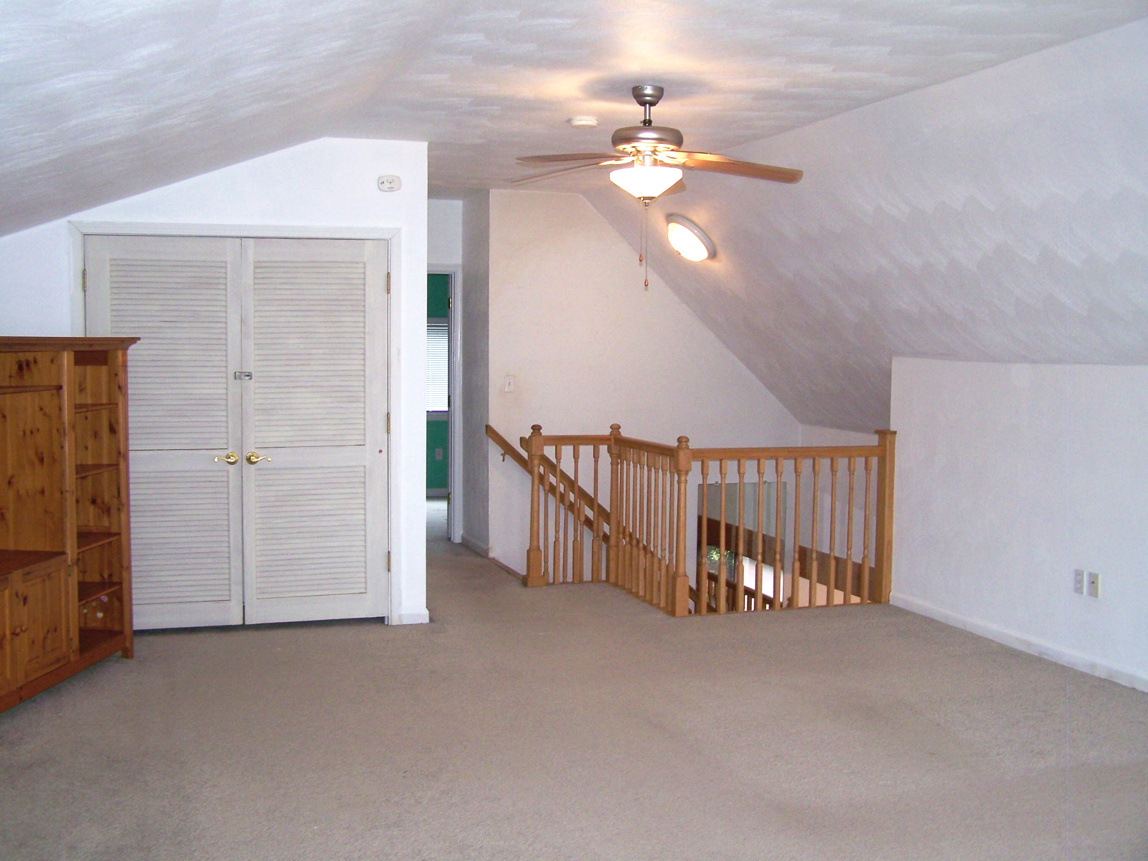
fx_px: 1260
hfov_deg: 49.0
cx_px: 574
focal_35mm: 38
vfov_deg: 37.7
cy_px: 430
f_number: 2.8
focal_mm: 6.3
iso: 80
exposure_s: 1/60
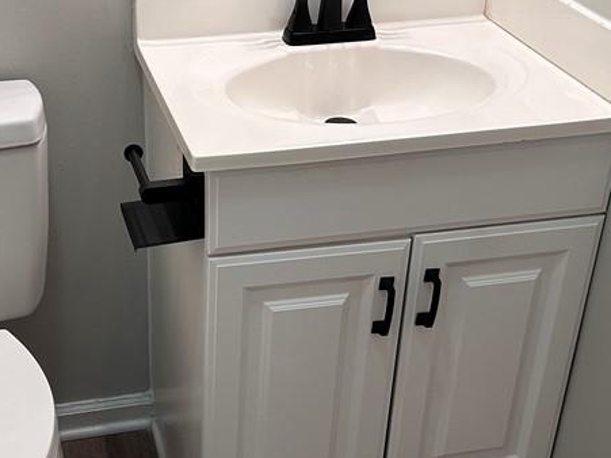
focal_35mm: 59
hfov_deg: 32.5
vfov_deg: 24.8
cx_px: 210
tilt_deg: -30.1
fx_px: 1041
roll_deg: -0.2
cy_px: 257
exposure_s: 1/60
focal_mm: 5.7
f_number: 1.5
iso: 125
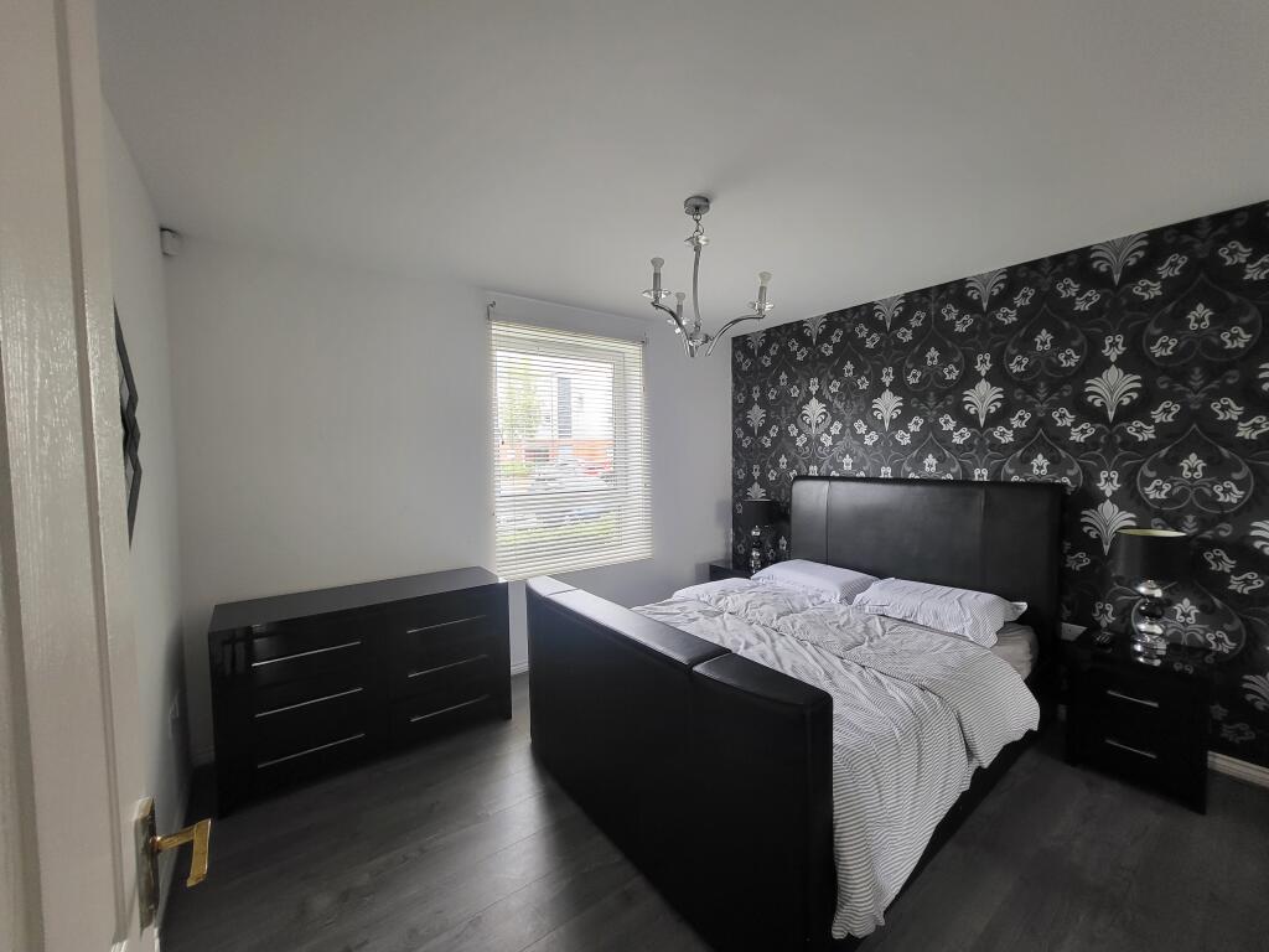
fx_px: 477
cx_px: 634
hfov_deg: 106.2
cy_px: 476
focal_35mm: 13
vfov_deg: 89.9
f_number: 2.2
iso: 160
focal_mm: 1.74
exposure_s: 1/50
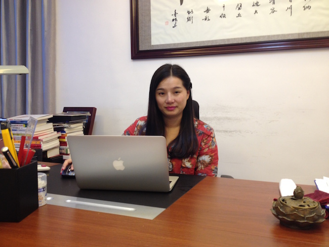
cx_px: 164
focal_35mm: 35
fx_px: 333
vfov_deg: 40.7
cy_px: 124
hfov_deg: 52.6
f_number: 2.4
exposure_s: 1/20
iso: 80
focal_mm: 4.28
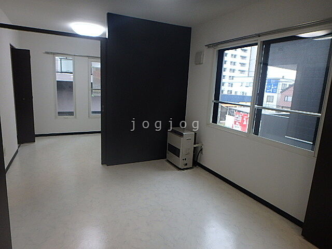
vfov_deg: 63.4
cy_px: 124
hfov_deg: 79.0
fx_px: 201
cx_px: 166
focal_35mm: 21
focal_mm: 3.7
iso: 200
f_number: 3.5
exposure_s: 1/30
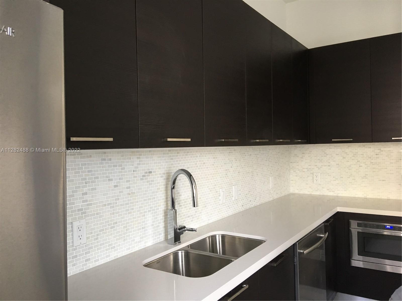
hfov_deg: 61.7
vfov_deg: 48.2
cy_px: 150
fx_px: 337
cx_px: 201
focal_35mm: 29
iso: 50
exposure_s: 1/15
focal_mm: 4.15
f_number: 2.2
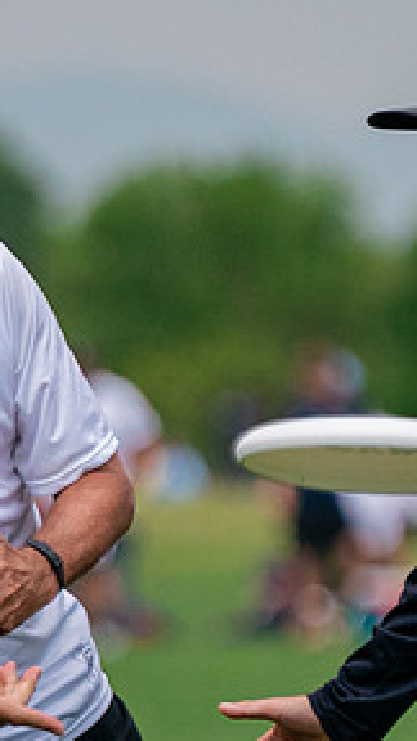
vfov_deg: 2.4
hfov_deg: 1.3
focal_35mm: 903
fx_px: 17750
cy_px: 668
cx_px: 217
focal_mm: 200
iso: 640
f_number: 3.2
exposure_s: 1/10000
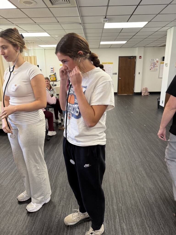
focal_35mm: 24
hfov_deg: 56.8
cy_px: 118
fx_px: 163
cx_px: 88
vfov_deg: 71.6
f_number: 1.78
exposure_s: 1/60
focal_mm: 6.76
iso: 125
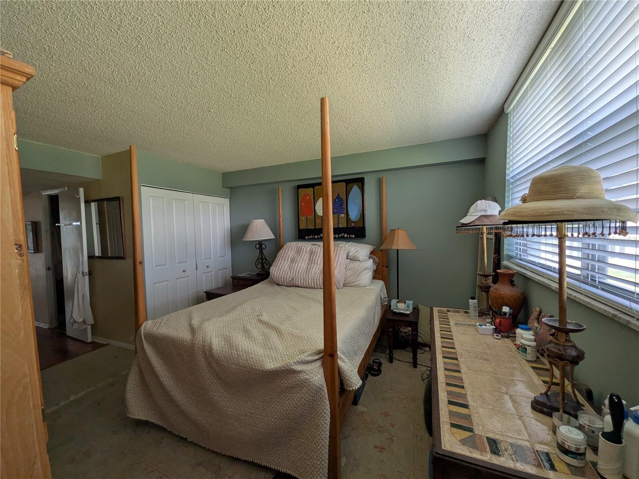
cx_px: 320
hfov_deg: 102.1
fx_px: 258
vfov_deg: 85.7
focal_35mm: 14
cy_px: 240
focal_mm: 1.85
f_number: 2.2
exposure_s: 1/85.9
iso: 96
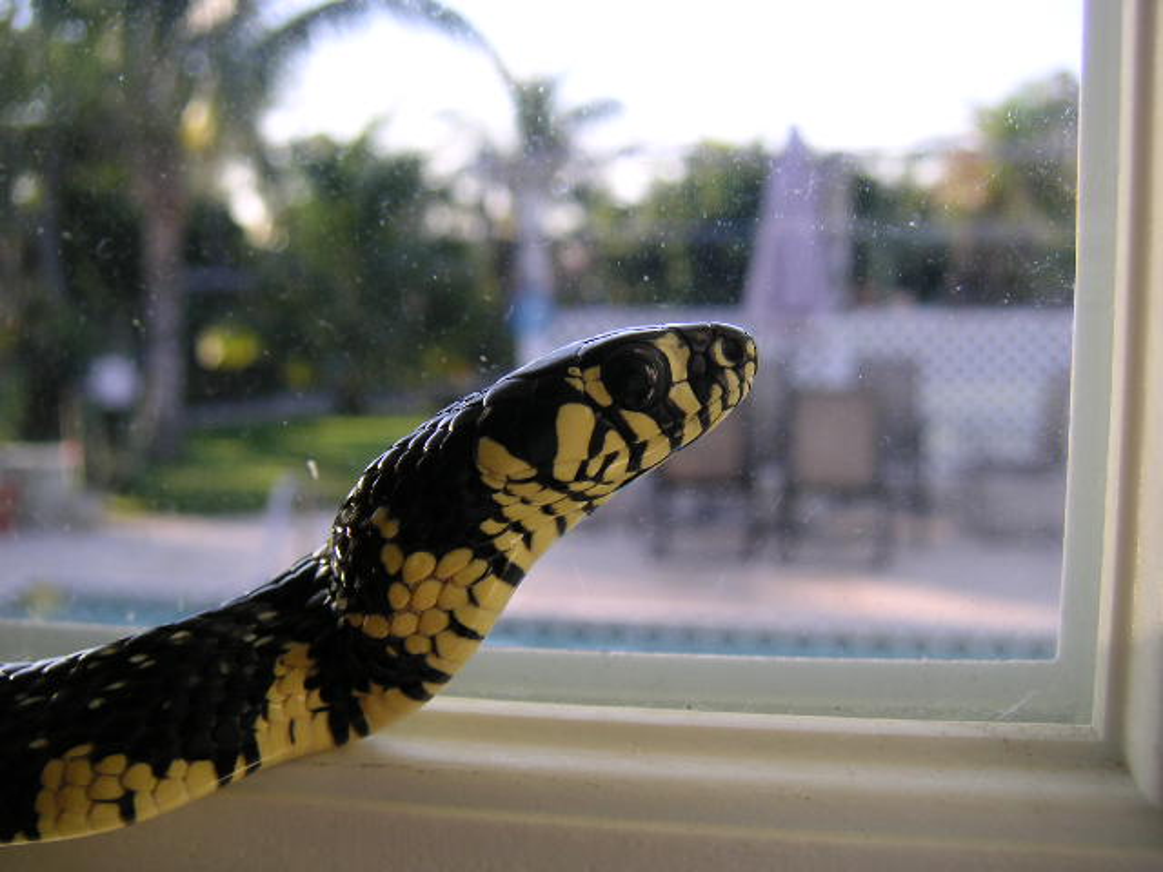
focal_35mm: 38
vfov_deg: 37.7
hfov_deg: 49.0
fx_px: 1277
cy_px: 436
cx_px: 582
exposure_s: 1/125
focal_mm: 6
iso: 50
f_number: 2.8
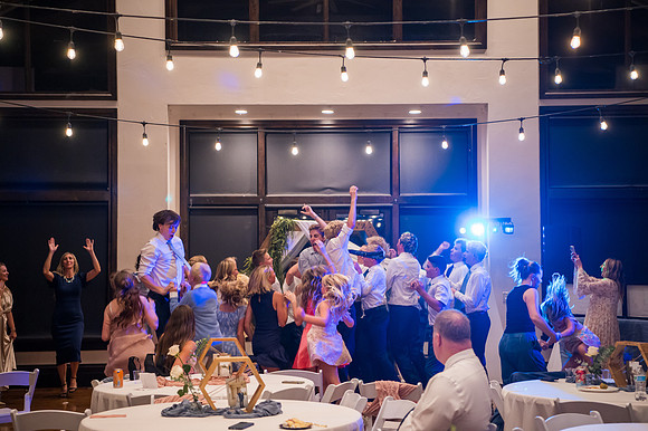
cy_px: 216
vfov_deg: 20.9
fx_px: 1169
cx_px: 324
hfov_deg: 31.0
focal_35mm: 65
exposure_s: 1/125
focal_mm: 65
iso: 4000
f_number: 2.8
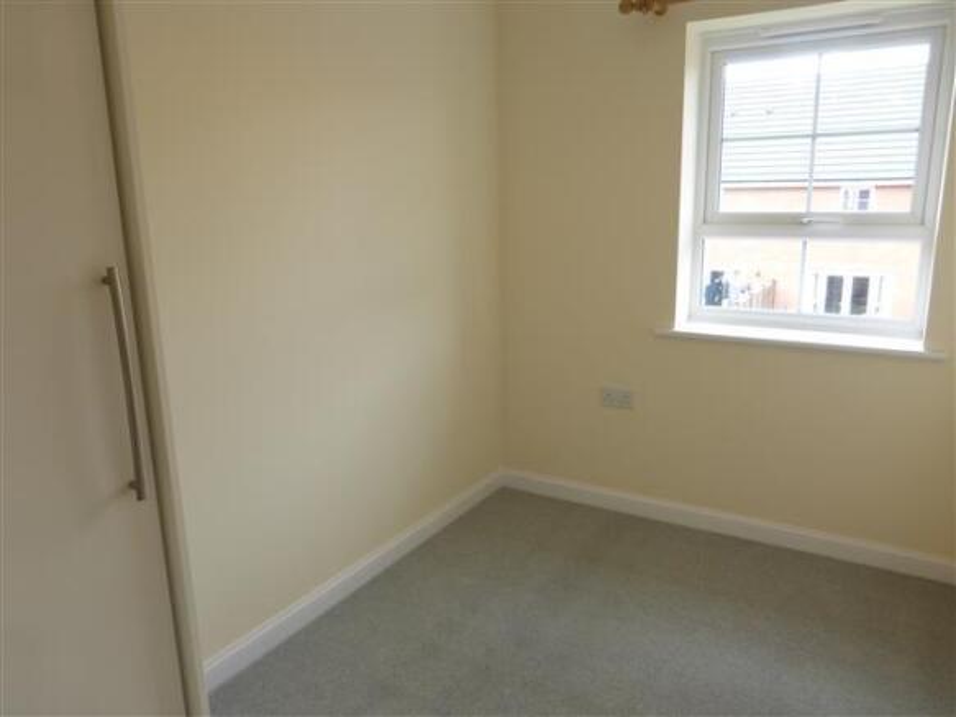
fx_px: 690
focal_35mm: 25
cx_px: 478
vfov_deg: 54.9
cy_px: 358
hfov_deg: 69.4
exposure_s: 1/60
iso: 100
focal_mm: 4.3
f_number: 3.3
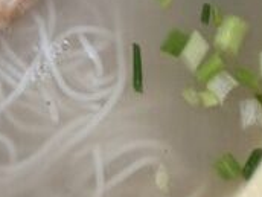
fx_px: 507
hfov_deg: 28.1
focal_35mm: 67
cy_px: -3
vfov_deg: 21.1
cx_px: 38
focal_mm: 2.22
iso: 125
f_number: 2.2
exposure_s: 1/99
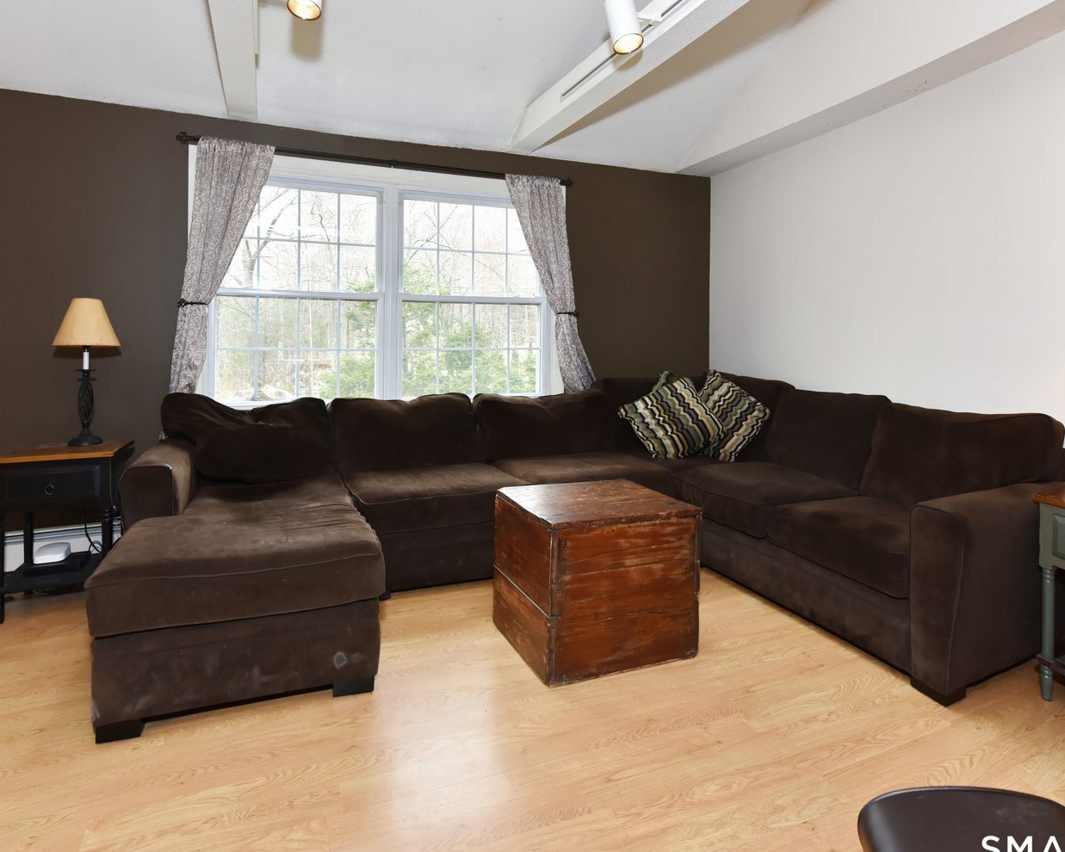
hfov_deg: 89.6
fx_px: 536
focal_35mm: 17
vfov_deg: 77.0
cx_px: 505
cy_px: 421
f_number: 6.3
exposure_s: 1/200
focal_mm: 14
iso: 800
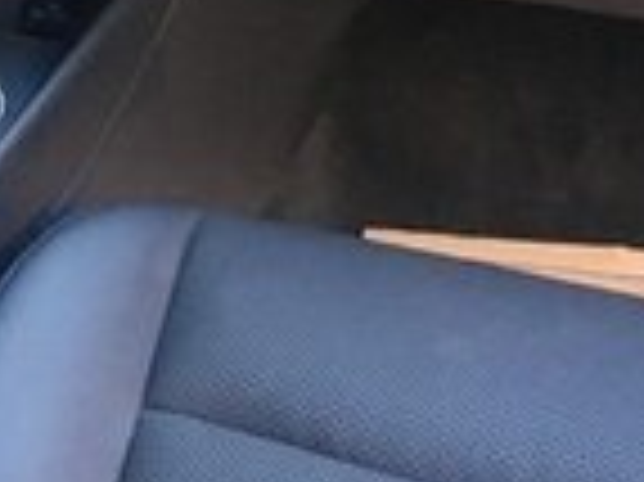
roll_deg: +2.6
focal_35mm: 134
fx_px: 2491
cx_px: -649
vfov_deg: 10.8
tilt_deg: -18.9
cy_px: -178
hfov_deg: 12.8
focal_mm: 4.15
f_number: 2.2
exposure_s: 1/33
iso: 64
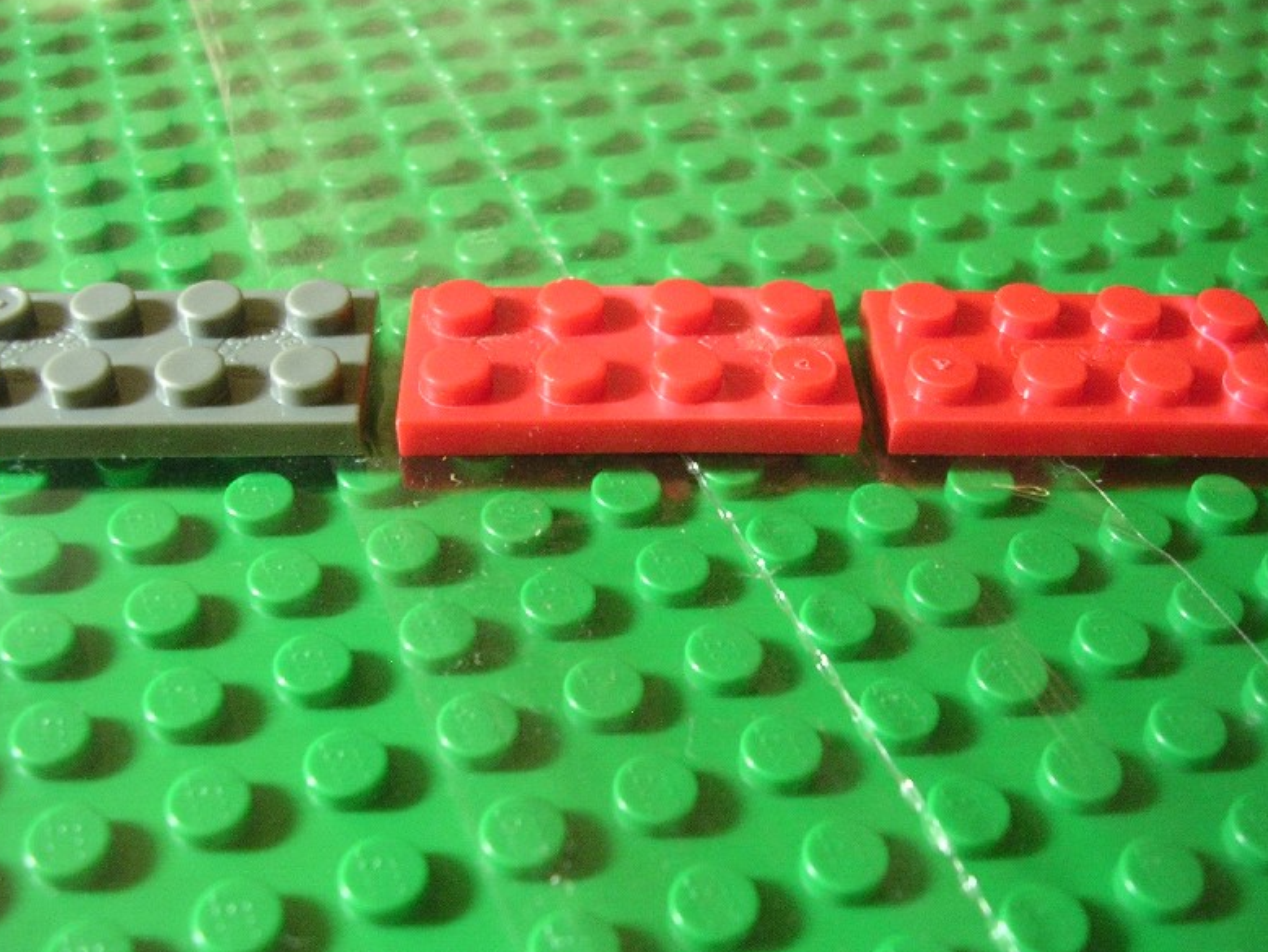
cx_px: 630
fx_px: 1429
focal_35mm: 39
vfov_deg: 36.8
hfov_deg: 47.8
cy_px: 475
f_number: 2.8
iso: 299
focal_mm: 5.8
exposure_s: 1/3.3
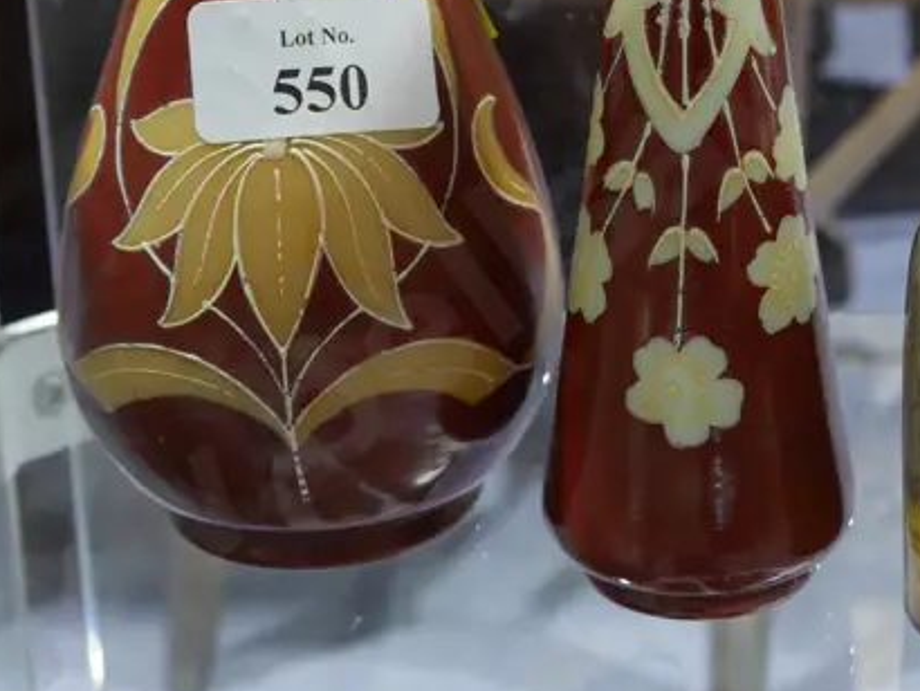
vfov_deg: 17.1
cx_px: 776
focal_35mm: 85
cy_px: 75
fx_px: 2260
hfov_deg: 22.6
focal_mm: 17
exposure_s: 1/60
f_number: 4.5
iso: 1250
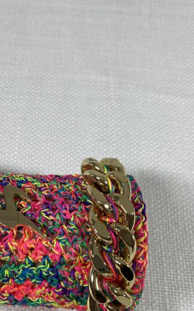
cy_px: 193
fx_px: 372
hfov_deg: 28.1
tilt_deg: -62.1
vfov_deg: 44.9
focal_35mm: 44
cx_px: 17
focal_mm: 4.25
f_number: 1.8
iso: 32
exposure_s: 1/122
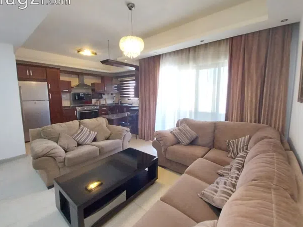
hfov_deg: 98.2
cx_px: 156
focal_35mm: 15
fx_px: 131
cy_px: 110
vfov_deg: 81.7
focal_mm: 1.3
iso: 200
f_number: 2.2
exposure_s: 1/33
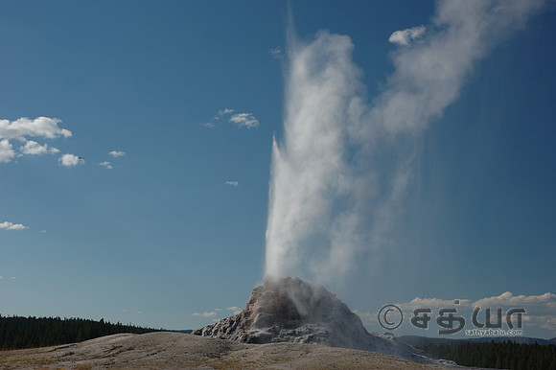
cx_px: 278
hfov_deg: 30.5
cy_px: 185
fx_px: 1019
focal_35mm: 66
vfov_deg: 20.6
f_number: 9
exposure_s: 1/320
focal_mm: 44
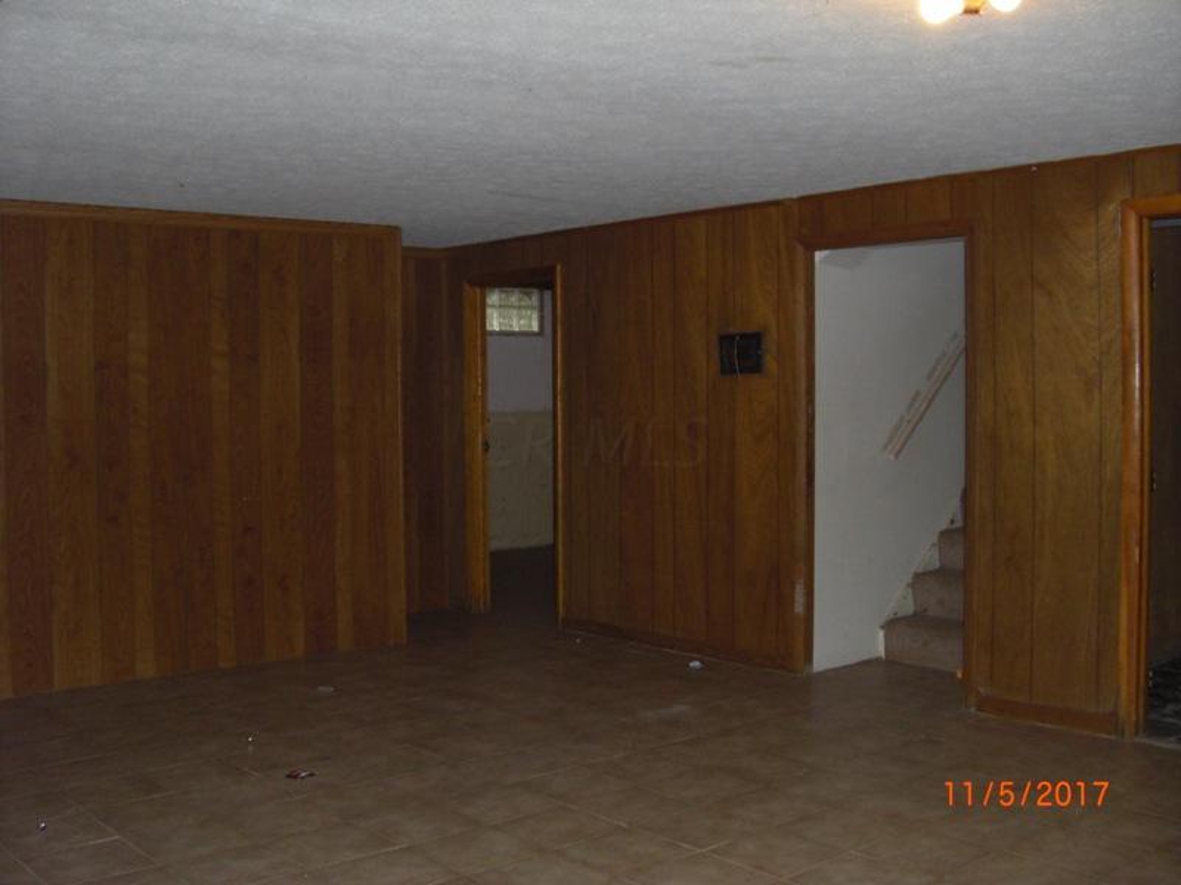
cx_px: 590
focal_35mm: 38
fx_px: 1296
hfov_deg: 49.0
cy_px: 442
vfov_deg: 37.7
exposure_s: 1/60
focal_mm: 6.2
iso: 200
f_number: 2.7
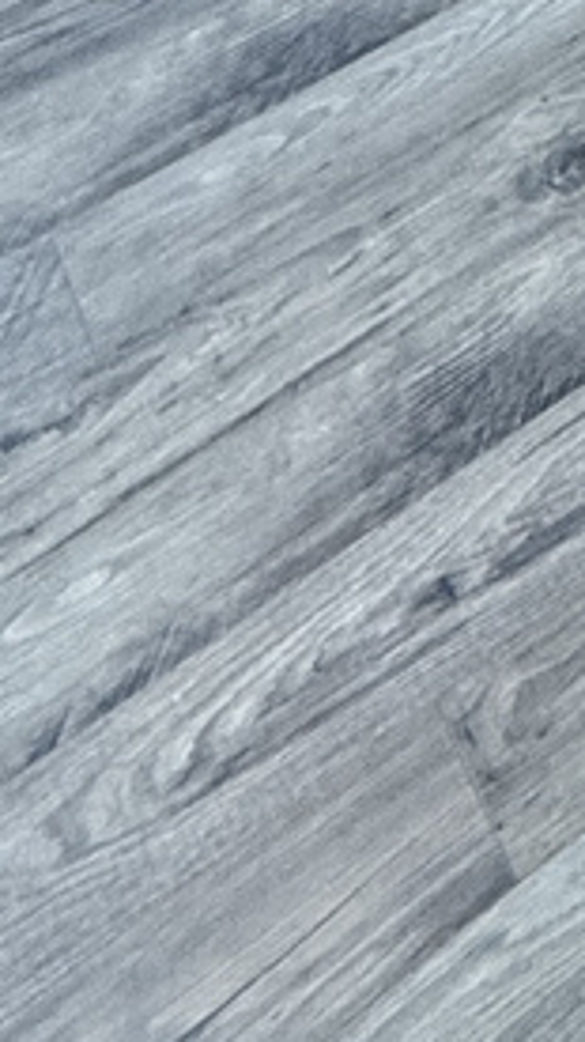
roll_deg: +2.2
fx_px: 2347
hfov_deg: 8.9
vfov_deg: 16.0
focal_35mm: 85
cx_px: 2114
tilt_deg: -16.3
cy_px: -1299
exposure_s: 1/60
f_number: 2.2
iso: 200
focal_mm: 2.22
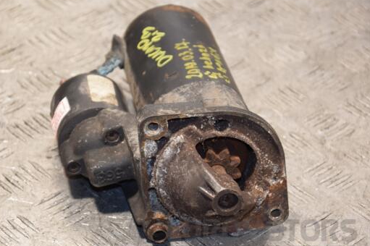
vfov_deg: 9.7
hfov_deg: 14.6
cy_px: 134
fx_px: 1448
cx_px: 154
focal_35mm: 141
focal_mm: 80
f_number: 5.3
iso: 800
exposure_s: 1/100
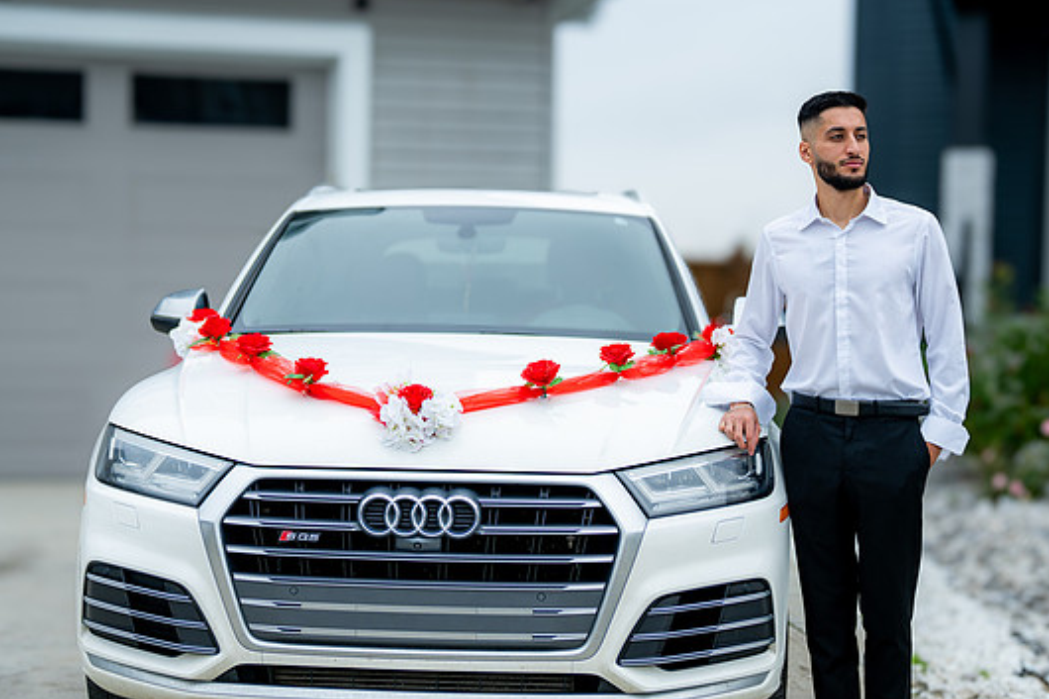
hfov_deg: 31.9
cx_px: 490
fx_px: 1835
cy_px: 408
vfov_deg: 21.5
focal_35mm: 63
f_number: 1.4
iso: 100
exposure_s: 1/1600
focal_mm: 50
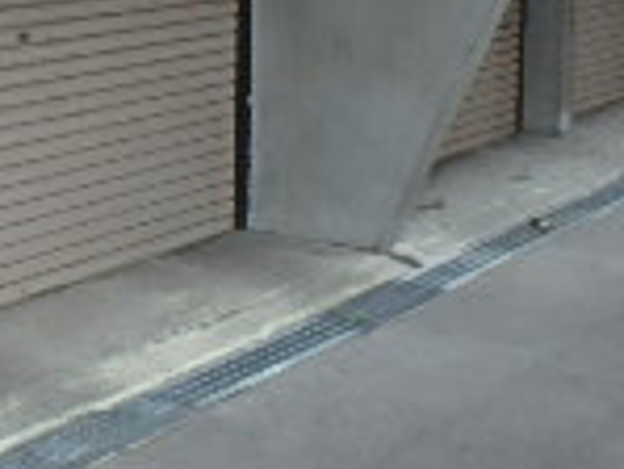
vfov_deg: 16.3
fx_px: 1624
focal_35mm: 90
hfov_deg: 21.3
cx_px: 54
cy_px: 67
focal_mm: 3.7
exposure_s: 1/125
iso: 125
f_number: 3.5
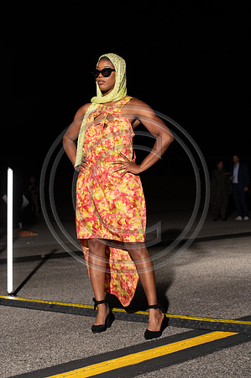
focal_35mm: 70
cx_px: 126
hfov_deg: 19.4
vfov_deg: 28.9
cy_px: 189
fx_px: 734
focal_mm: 70
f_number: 6.3
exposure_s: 1/200
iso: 1000
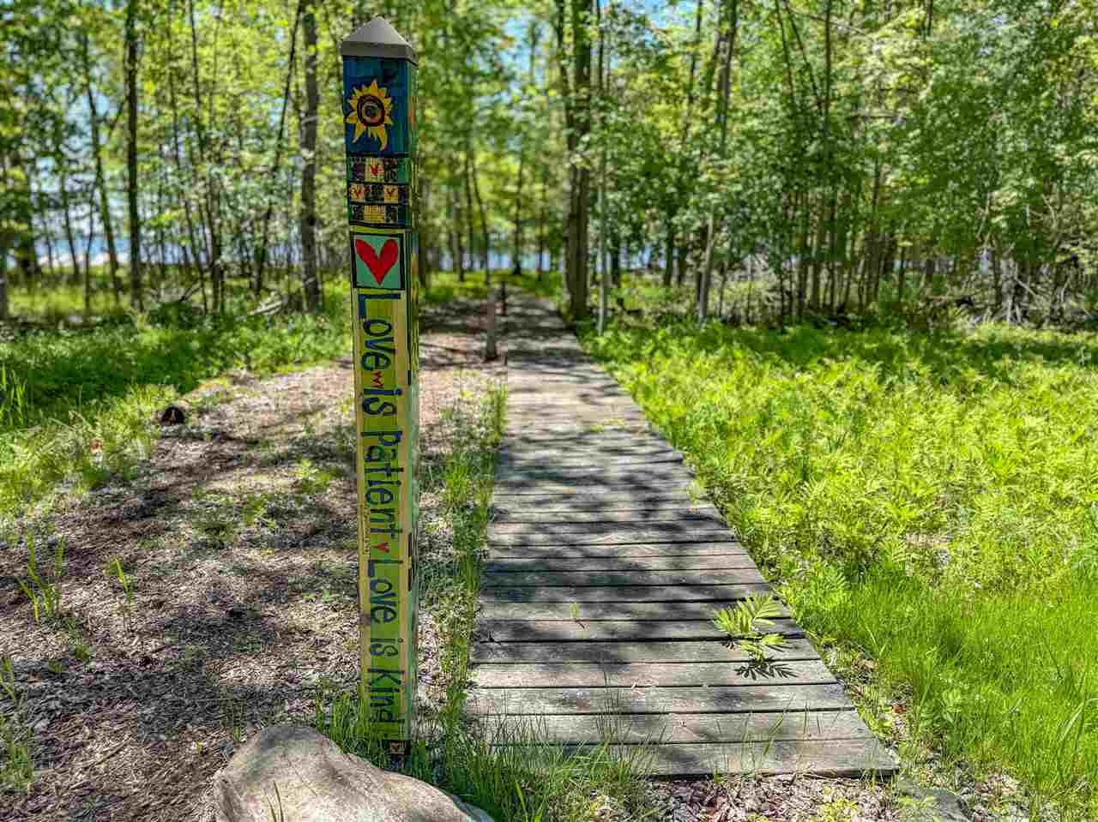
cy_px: 411
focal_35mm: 24
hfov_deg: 71.6
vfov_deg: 56.8
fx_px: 761
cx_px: 549
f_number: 1.8
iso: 80
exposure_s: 1/1400
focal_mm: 6.76
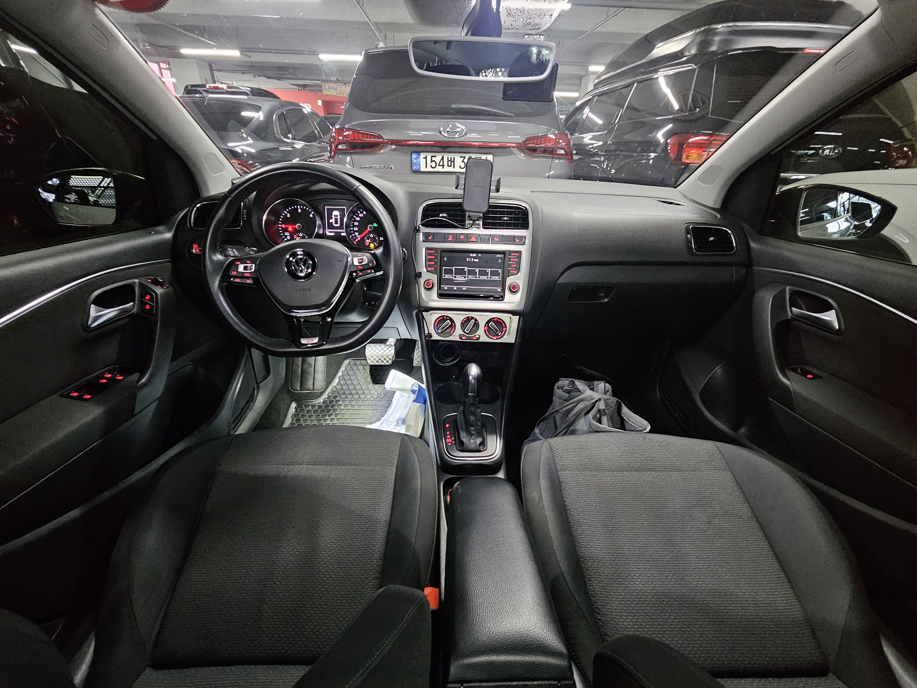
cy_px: 344
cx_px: 458
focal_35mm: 13
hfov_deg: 106.2
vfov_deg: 89.9
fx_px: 344
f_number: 2.2
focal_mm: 2.2
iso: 1000
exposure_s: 1/25
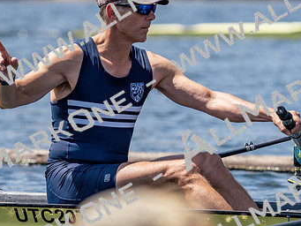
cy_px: 88
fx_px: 5480
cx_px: 106
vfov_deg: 2.4
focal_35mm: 630
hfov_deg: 3.1
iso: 320
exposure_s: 1/2000
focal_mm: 385
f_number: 6.3
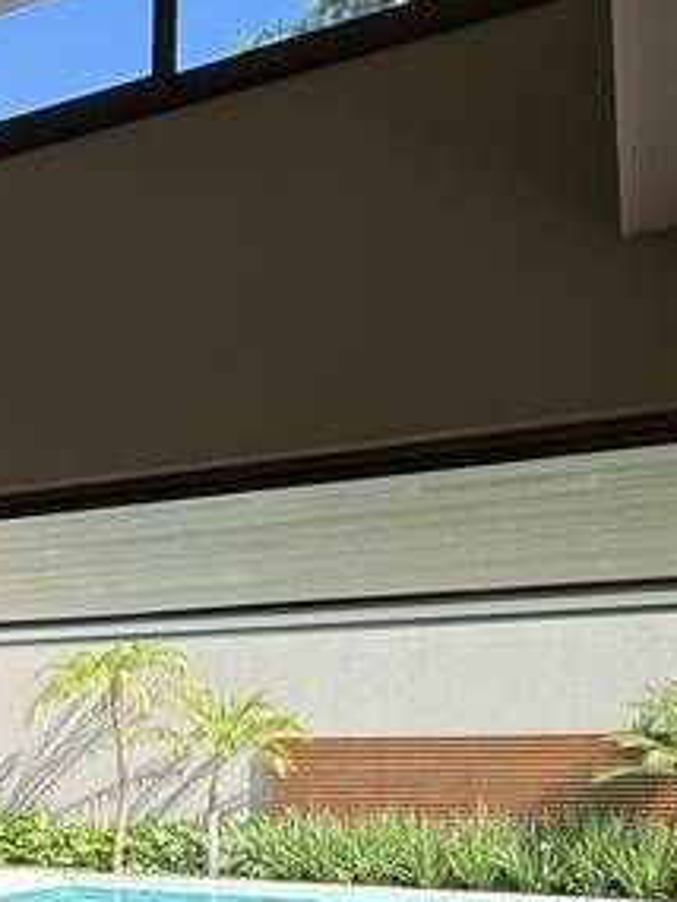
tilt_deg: -0.6
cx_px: -506
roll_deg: -1.4
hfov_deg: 20.5
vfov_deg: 34.1
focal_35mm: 53
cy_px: 817
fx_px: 1381
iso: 64
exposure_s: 1/297
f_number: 2.2
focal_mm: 2.22
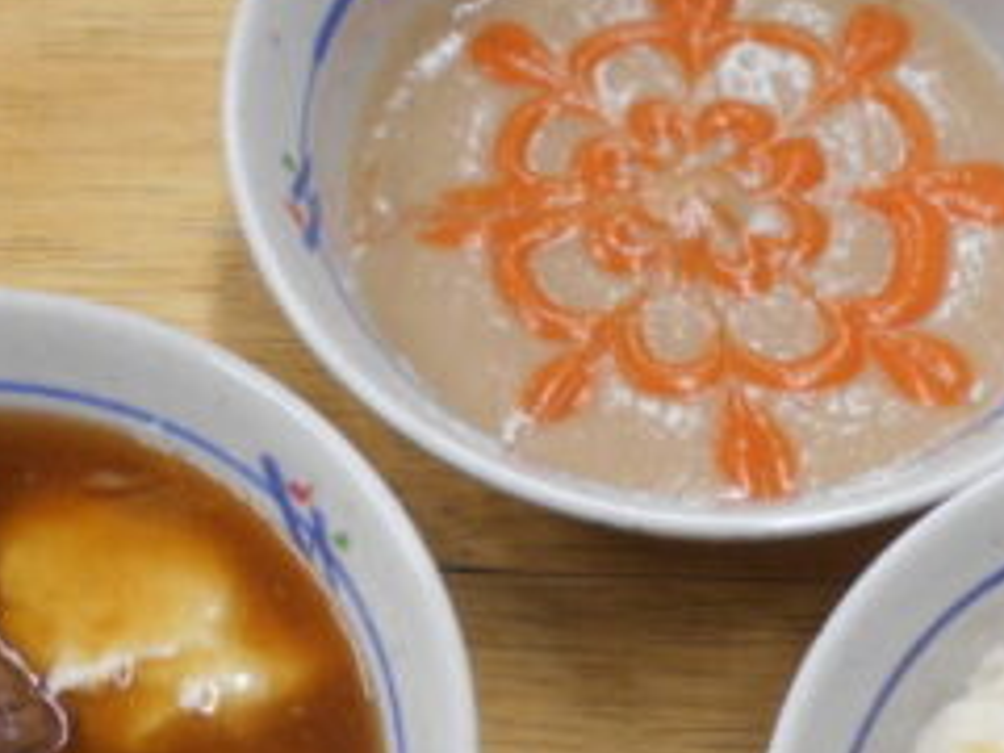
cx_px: 665
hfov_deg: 29.6
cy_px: 678
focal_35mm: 65
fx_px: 1885
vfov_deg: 22.1
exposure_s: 1/30
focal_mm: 4.6
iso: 125
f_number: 3.2
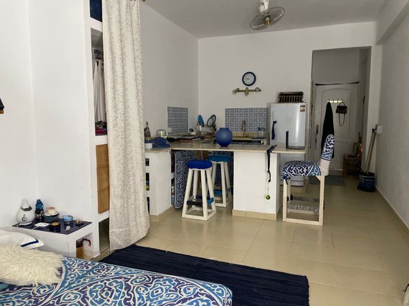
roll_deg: +0.3
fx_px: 307
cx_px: 204
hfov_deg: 67.3
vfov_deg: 53.1
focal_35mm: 26
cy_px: 153
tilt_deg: -6.2
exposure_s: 1/50
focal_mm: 4.2
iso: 400
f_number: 1.6
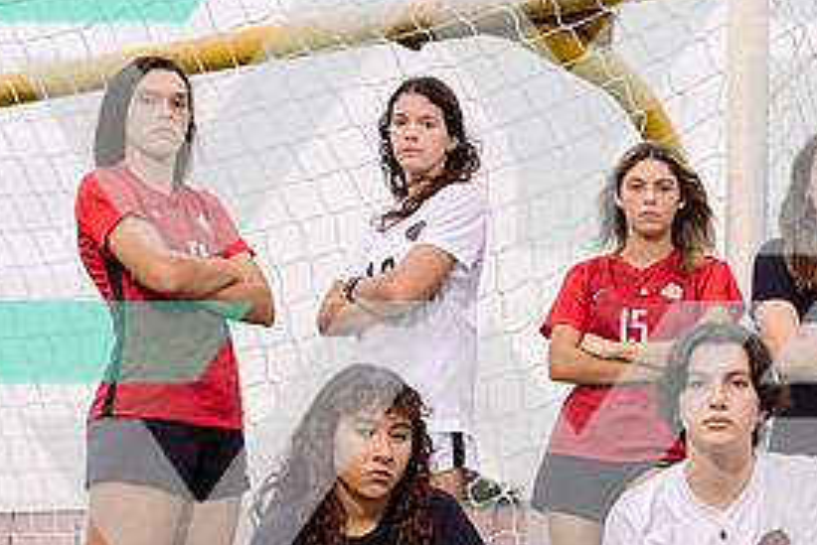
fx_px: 1680
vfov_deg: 18.2
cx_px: 701
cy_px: 460
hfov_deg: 26.6
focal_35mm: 74
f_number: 7.1
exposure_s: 1/250
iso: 160
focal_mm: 35
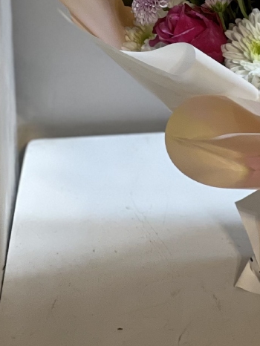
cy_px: -137
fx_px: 2061
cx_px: 390
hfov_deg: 7.1
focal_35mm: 206
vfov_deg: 9.4
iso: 160
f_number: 2.2
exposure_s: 1/100
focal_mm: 7.5
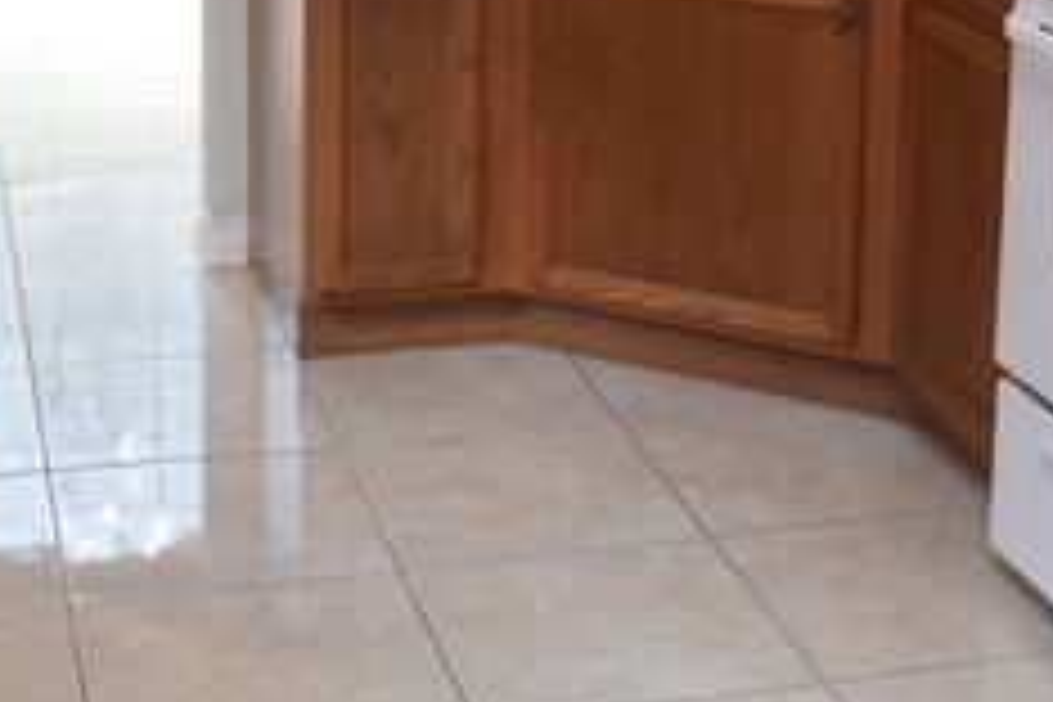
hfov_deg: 24.7
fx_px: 2398
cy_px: -191
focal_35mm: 82
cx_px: 608
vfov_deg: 15.9
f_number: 3.8
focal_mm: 20
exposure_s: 1/60
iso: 2200
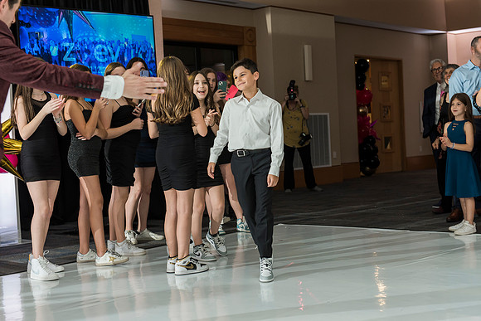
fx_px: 775
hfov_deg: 34.5
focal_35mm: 58
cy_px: 160
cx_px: 240
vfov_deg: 23.4
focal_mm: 58
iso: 1000
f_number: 4
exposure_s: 1/100
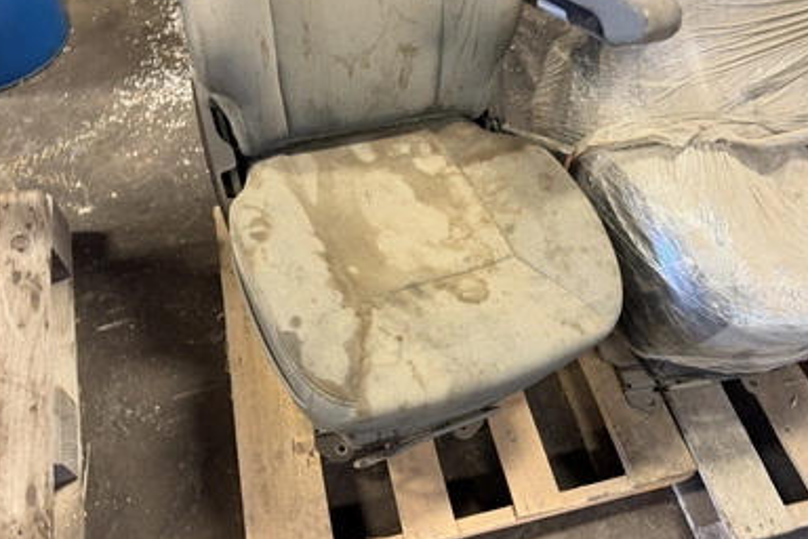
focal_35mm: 26
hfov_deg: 69.4
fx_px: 584
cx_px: 396
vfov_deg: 49.6
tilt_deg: -57.5
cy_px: 270
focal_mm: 6.76
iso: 200
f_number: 1.78
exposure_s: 1/60
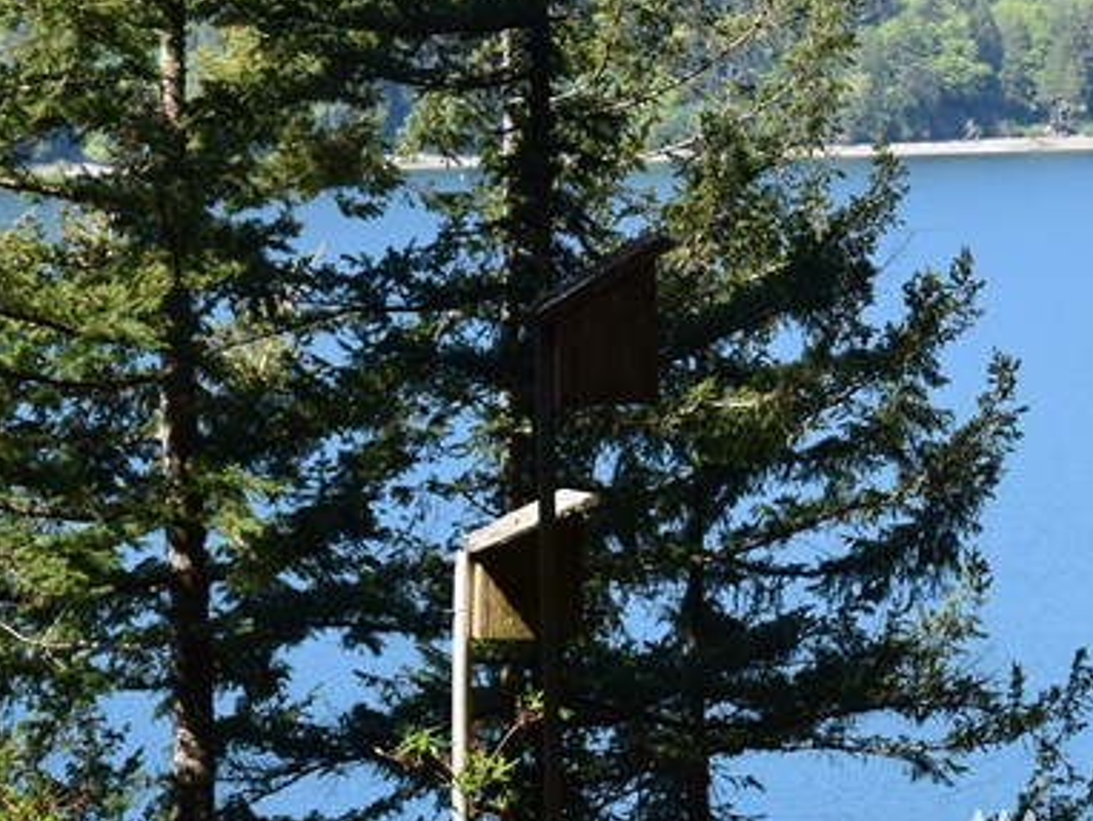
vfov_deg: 9.0
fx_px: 5182
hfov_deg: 11.9
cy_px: -83
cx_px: 1113
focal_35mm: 164
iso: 400
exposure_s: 1/320
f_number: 10
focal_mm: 40
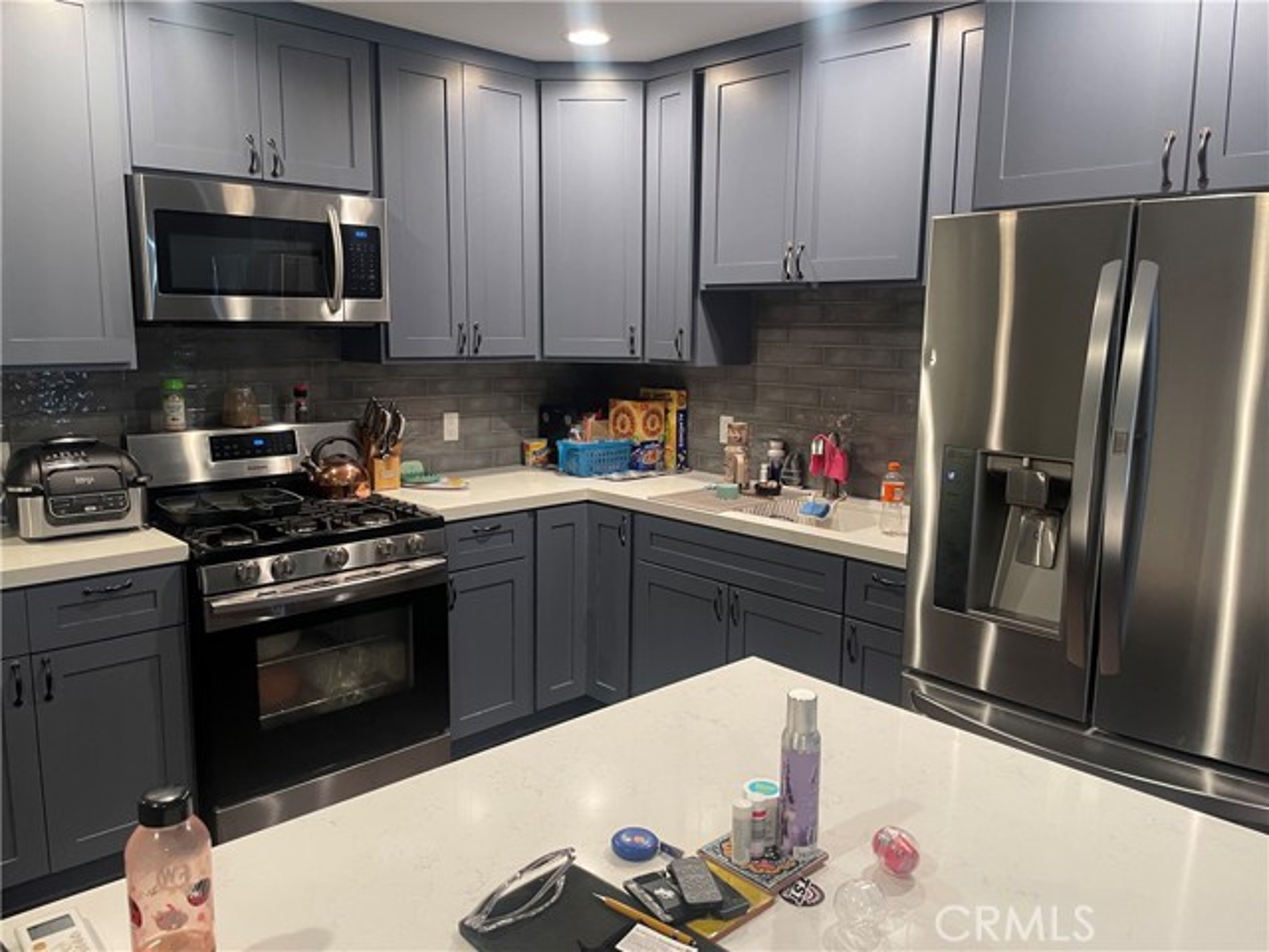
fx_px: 953
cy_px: 476
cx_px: 634
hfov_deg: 67.3
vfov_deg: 53.1
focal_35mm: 26
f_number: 1.6
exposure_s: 1/60
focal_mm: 4.2
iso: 200
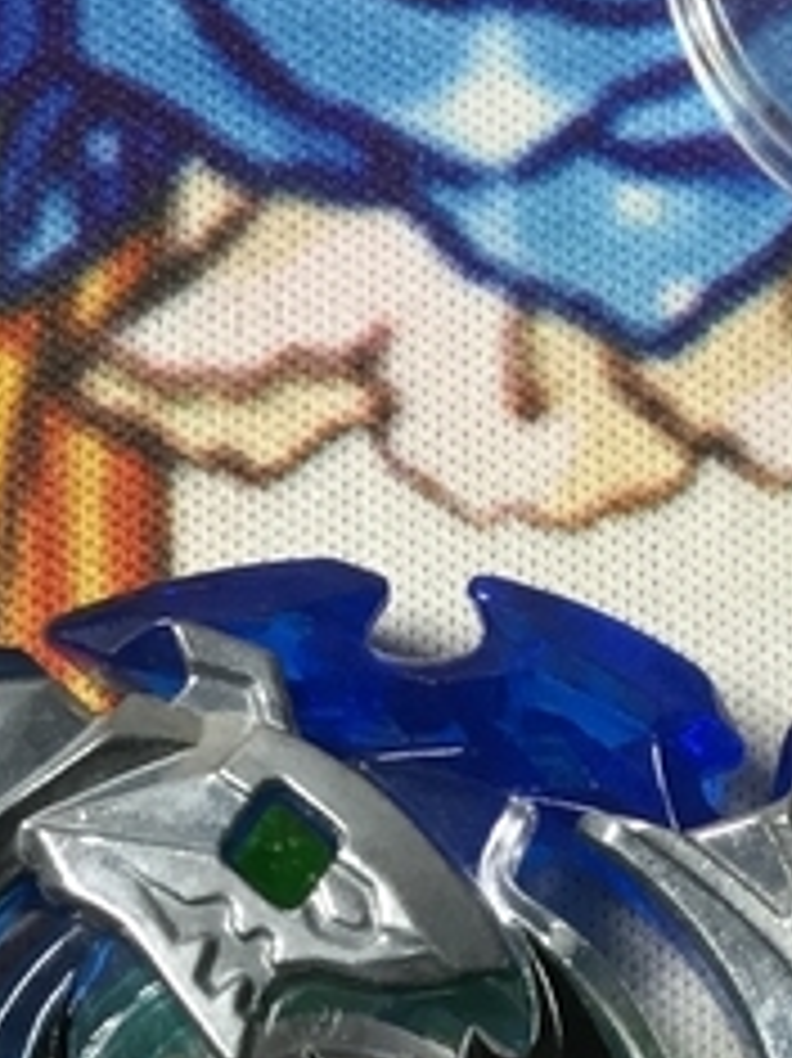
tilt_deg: -76.1
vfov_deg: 14.6
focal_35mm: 135
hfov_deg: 11.0
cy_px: 801
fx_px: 4122
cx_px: 518
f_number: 2.4
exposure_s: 1/30
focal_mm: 3.3
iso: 25
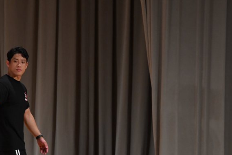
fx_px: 2365
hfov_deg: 5.6
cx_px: 96
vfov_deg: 3.7
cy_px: 103
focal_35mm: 367
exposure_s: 1/400
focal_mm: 180
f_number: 5.6
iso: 3200
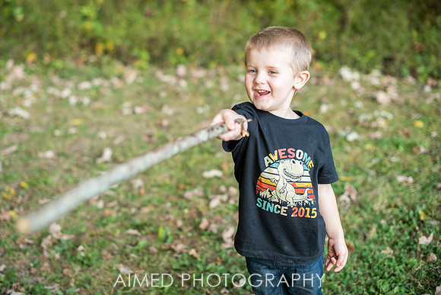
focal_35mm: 55
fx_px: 677
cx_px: 197
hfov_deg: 36.0
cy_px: 132
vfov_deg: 24.5
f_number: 2.2
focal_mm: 50
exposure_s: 1/200
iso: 160
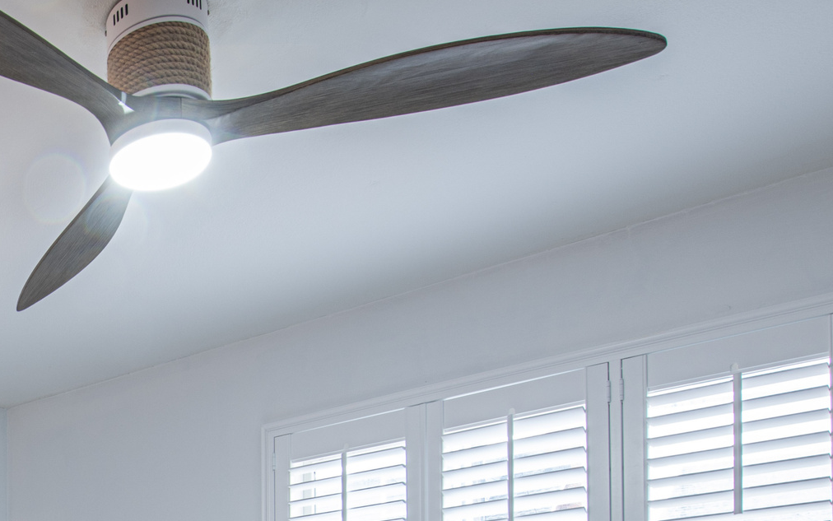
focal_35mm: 46
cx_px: -150
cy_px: 741
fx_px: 1045
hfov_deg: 35.1
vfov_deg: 23.5
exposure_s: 1.6
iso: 64
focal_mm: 14
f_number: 9
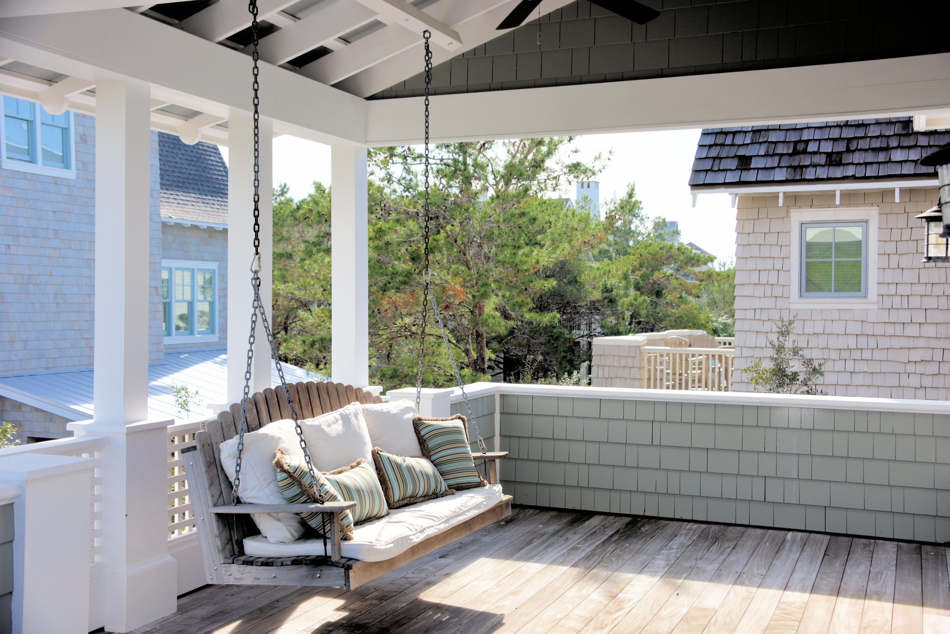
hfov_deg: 48.4
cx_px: 475
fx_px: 1056
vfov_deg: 33.4
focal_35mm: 40
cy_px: 317
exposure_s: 1/160
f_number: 6.3
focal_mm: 40
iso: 100
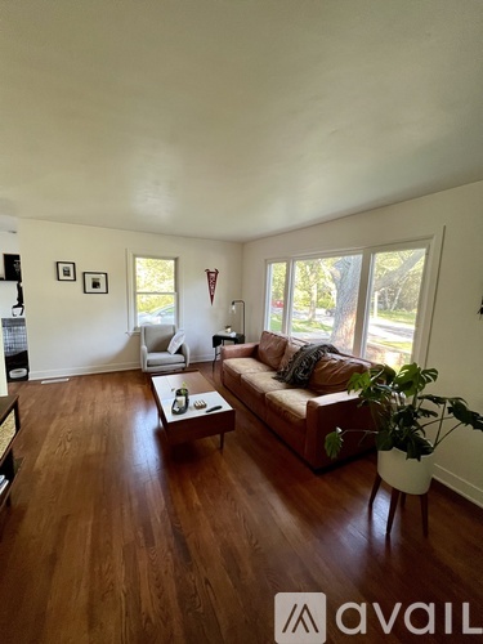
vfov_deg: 106.2
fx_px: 242
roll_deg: -1.9
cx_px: 242
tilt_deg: -8.1
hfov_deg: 89.9
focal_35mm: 13
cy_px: 322
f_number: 1.8
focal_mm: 1.57
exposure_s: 1/94
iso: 250
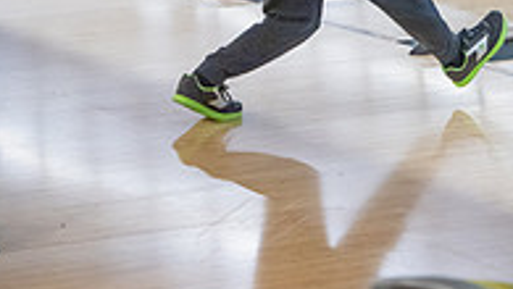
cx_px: 279
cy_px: -218
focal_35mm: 186
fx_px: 2532
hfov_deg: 11.6
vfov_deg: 6.4
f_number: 2.8
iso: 4000
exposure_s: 1/800
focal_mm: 77
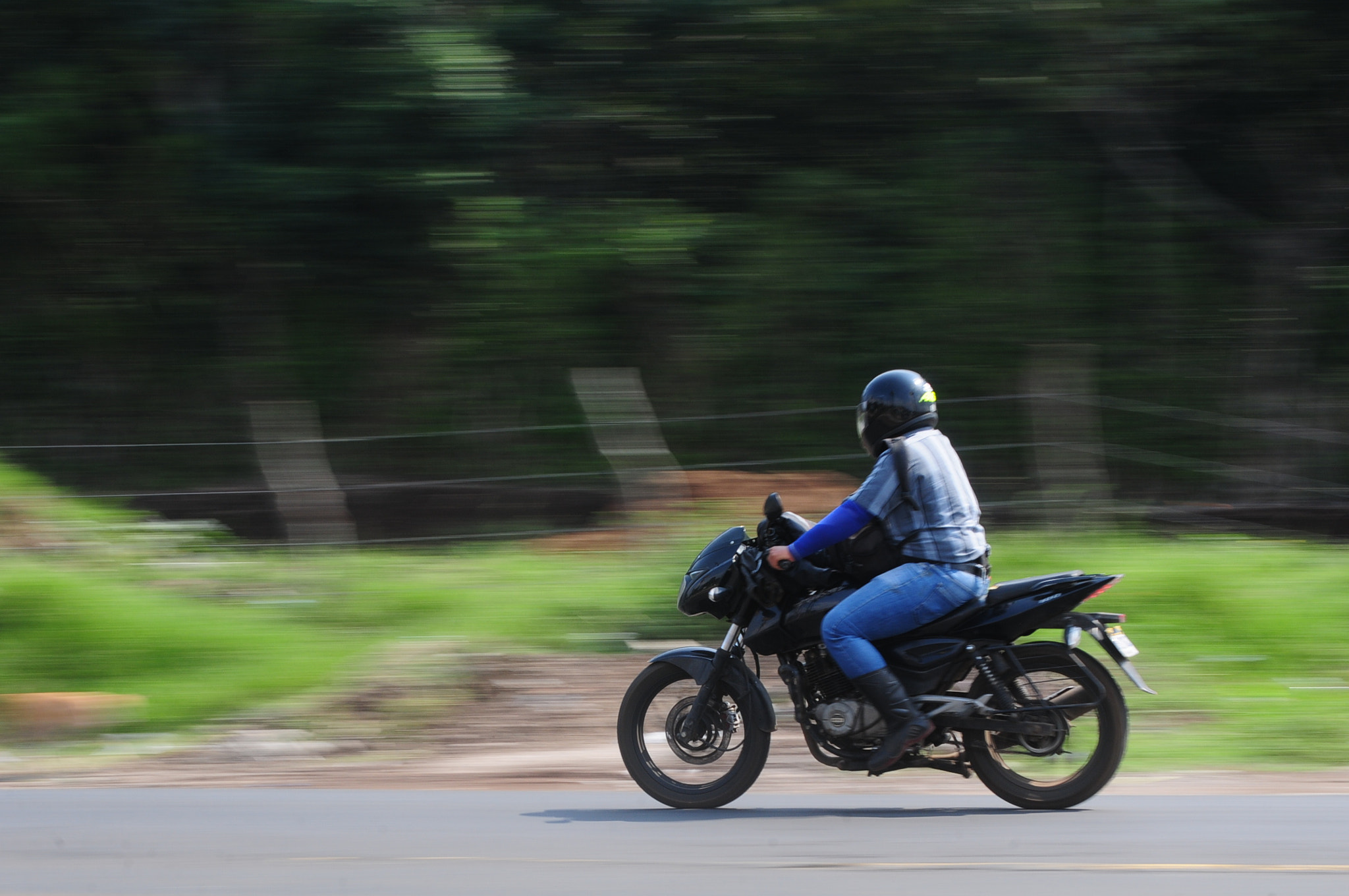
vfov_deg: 16.5
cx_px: 674
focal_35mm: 82
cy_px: 448
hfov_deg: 24.6
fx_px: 3088
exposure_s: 1/50
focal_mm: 55
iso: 200
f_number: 18
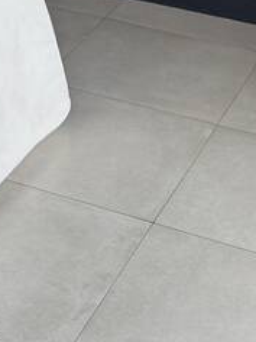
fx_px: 1085
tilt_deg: -5.6
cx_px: -14
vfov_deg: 15.1
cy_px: -301
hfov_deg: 13.2
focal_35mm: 110
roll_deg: -0.2
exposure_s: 1/120
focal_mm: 6.76
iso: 80
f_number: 1.78
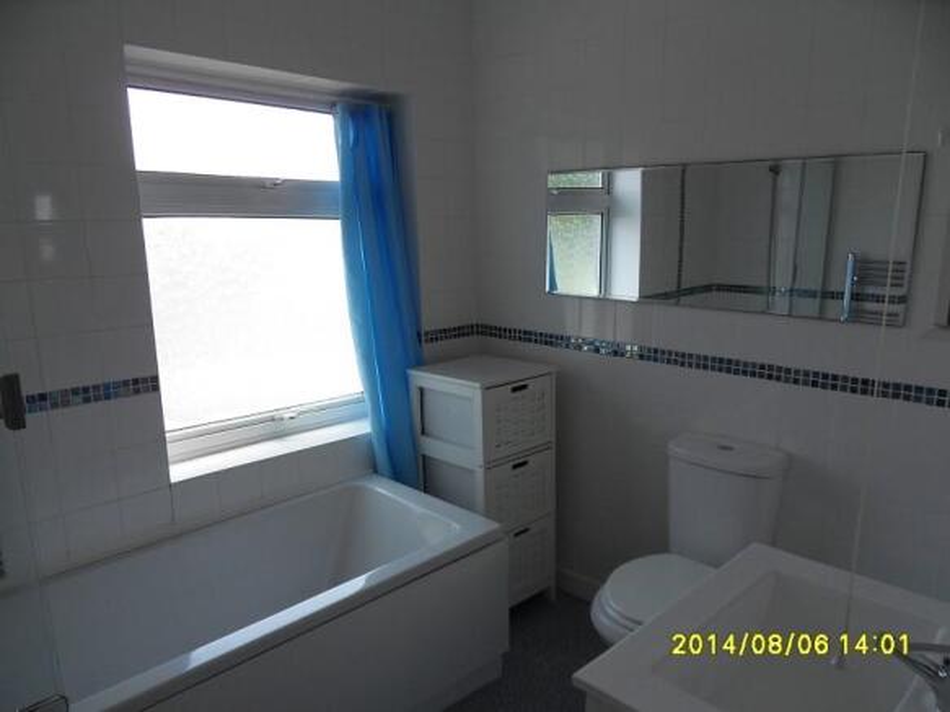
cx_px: 475
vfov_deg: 56.8
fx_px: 659
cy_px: 356
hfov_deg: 71.6
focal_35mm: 24
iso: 80
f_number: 3.3
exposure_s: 1/180
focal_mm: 4.2
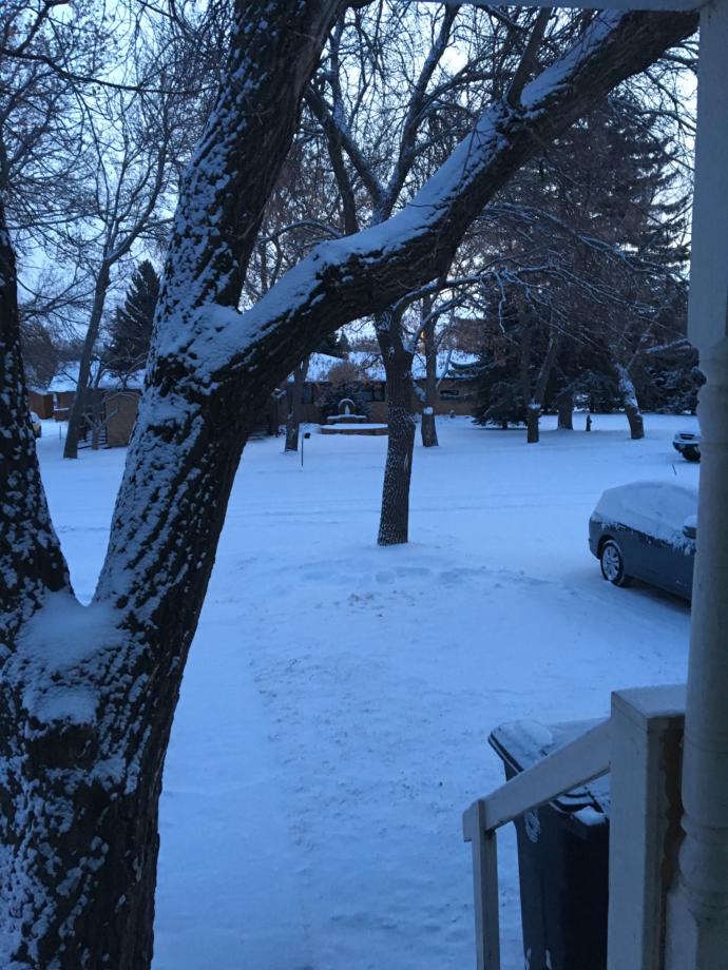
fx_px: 813
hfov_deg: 48.2
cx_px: 364
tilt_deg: -8.8
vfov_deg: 61.7
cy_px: 485
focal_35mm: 29
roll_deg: +1.8
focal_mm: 4.15
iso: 200
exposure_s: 1/24
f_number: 2.2
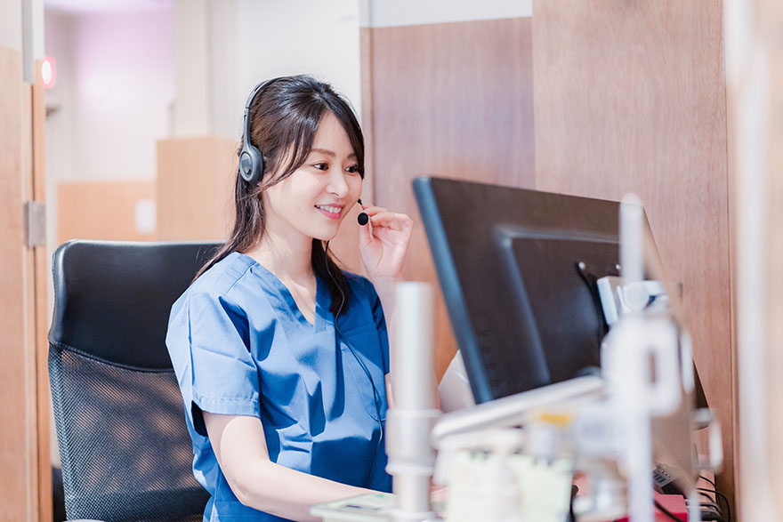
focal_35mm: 55
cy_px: 261
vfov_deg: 24.6
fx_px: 1196
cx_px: 392
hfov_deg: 36.2
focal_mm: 55
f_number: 1.8
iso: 1600
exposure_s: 1/250
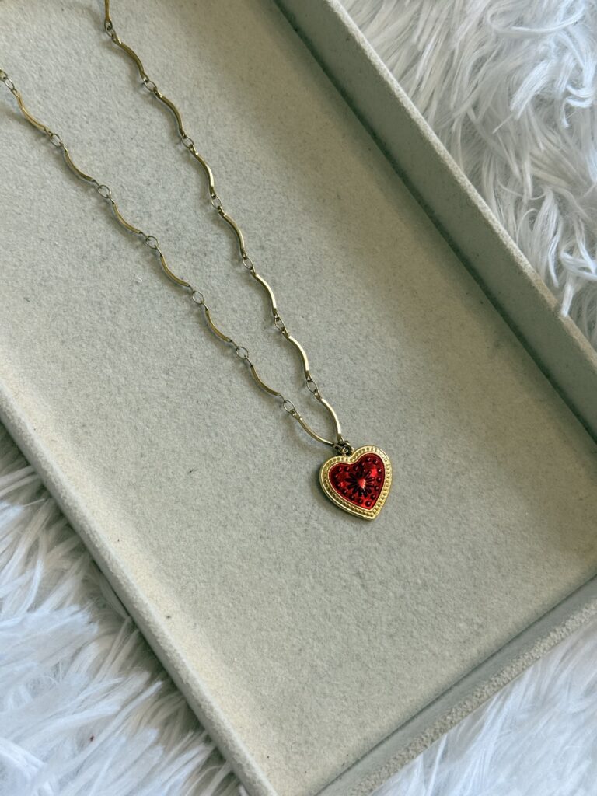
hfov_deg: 30.3
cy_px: 398
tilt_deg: -73.4
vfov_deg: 39.7
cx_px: 298
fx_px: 1104
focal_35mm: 48
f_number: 1.78
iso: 50
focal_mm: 6.76
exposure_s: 1/131
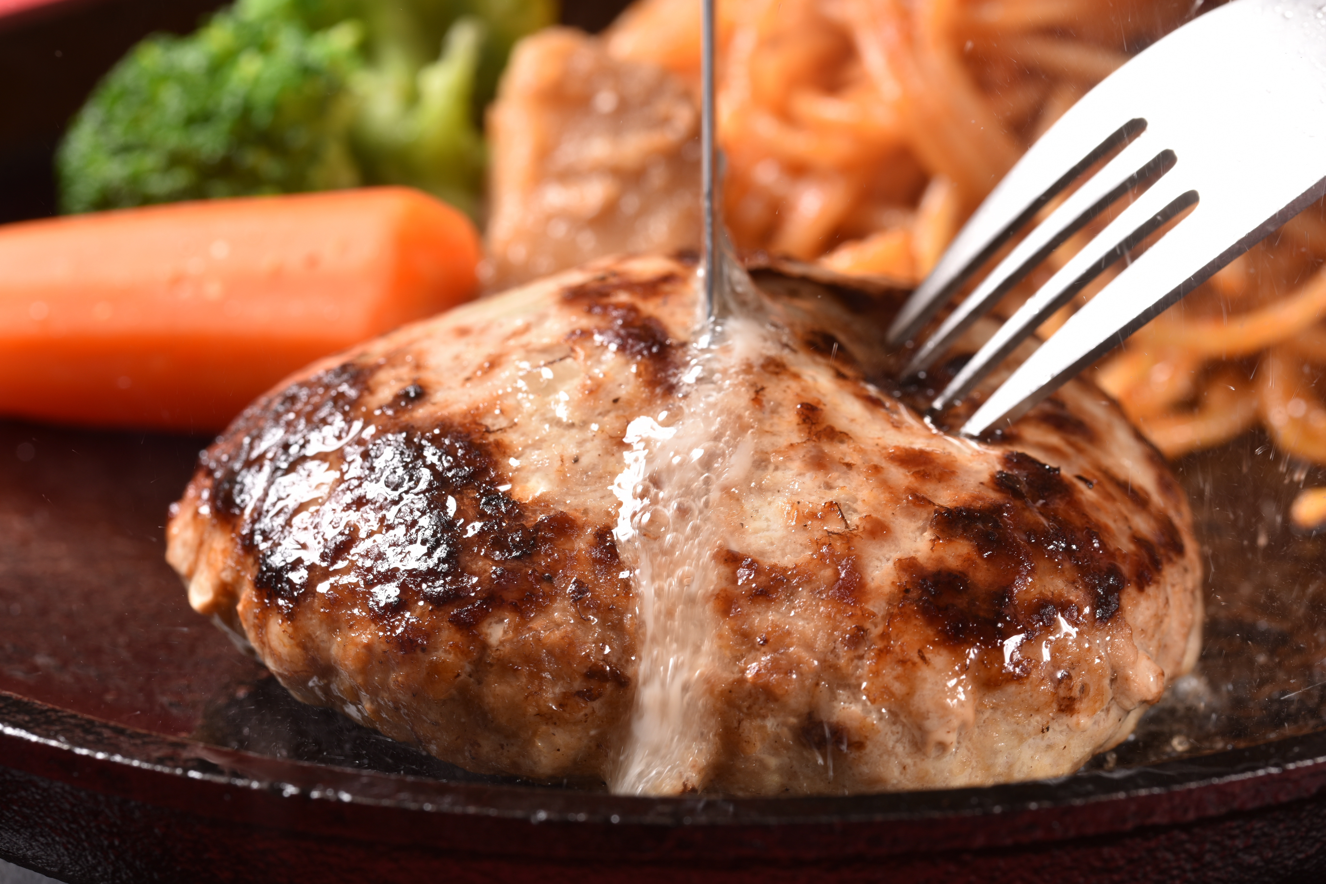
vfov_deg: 15.2
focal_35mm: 90
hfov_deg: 22.6
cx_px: 663
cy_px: 442
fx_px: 3315
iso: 100
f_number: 11
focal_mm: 90
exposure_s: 1/60
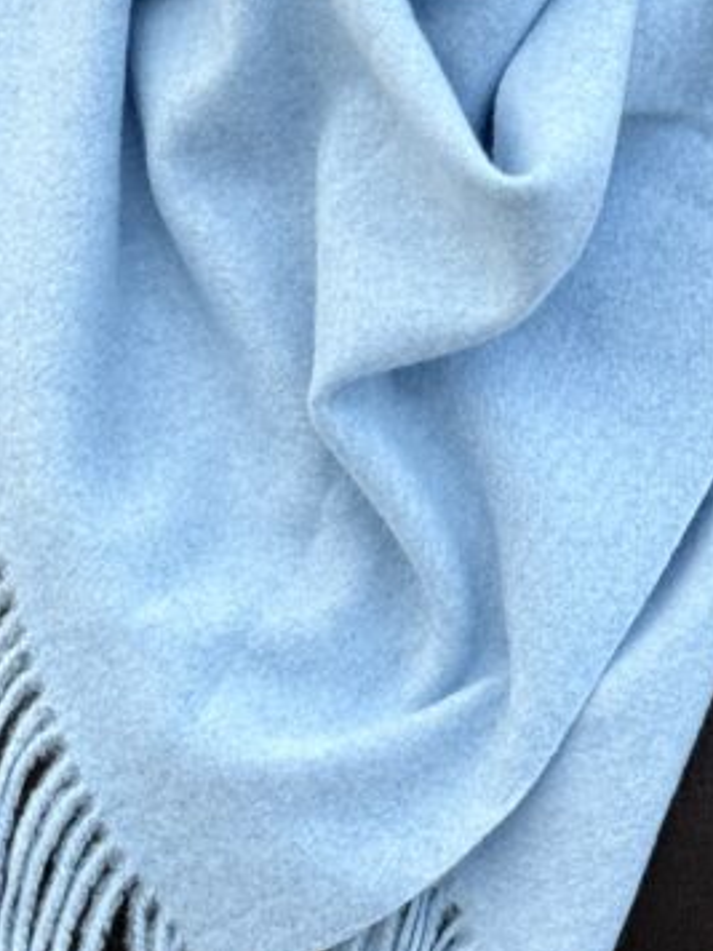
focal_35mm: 138
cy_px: 478
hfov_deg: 10.7
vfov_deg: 14.3
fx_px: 3790
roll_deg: -5.0
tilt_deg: -7.8
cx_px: 571
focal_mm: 6.76
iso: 64
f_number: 1.78
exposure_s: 1/139
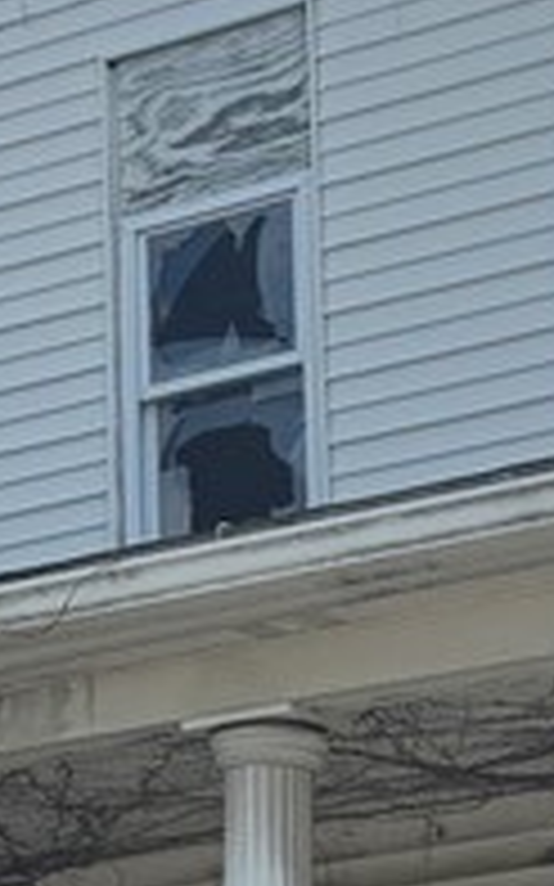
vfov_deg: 15.6
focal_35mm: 132
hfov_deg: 9.9
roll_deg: +2.6
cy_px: 855
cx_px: 473
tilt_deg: +12.4
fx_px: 3191
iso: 80
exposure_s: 1/5348
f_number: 1.78
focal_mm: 6.76
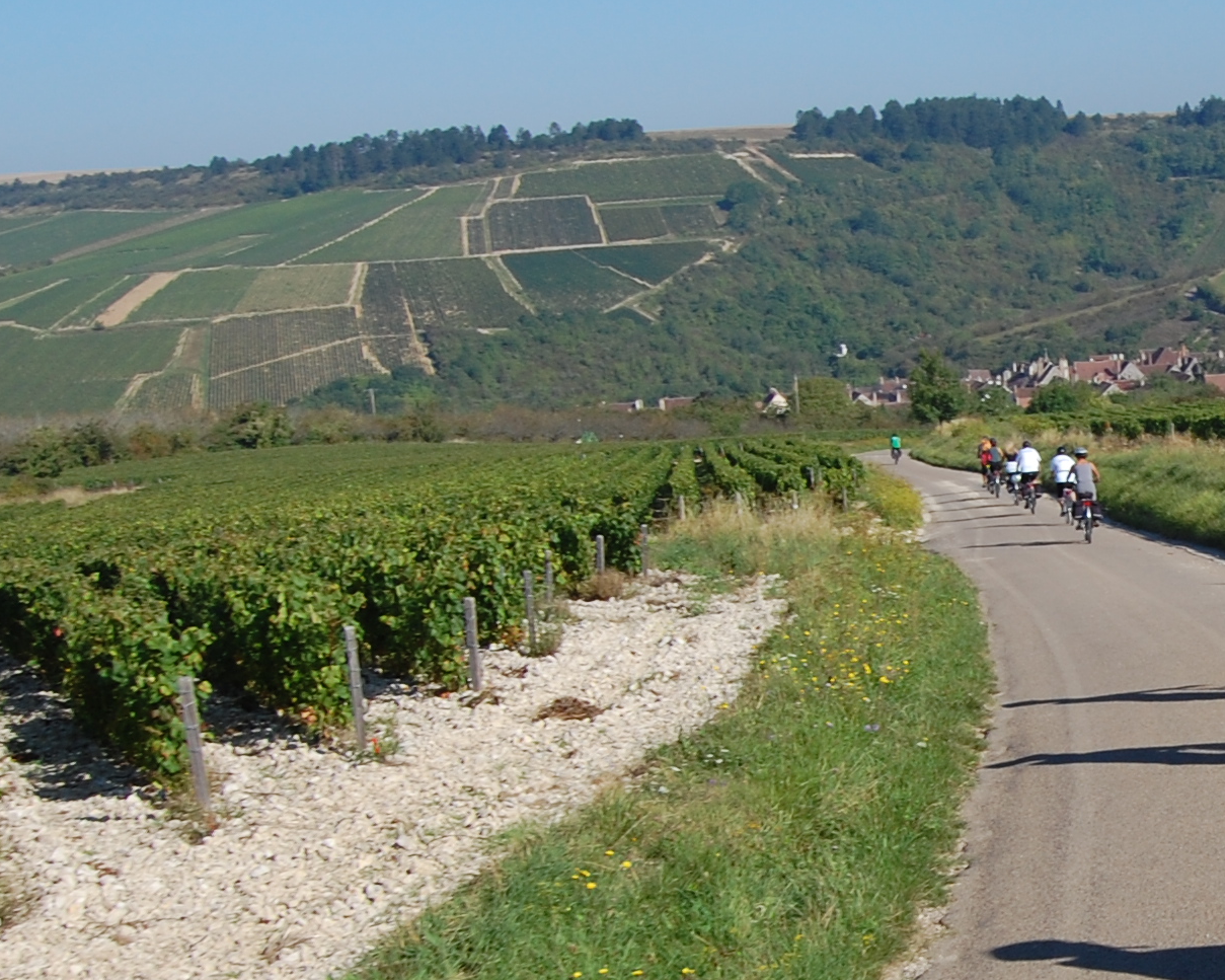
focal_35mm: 70
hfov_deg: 25.2
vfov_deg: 21.8
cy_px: 664
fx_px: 2538
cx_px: 1343
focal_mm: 20
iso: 200
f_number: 9
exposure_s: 1/320
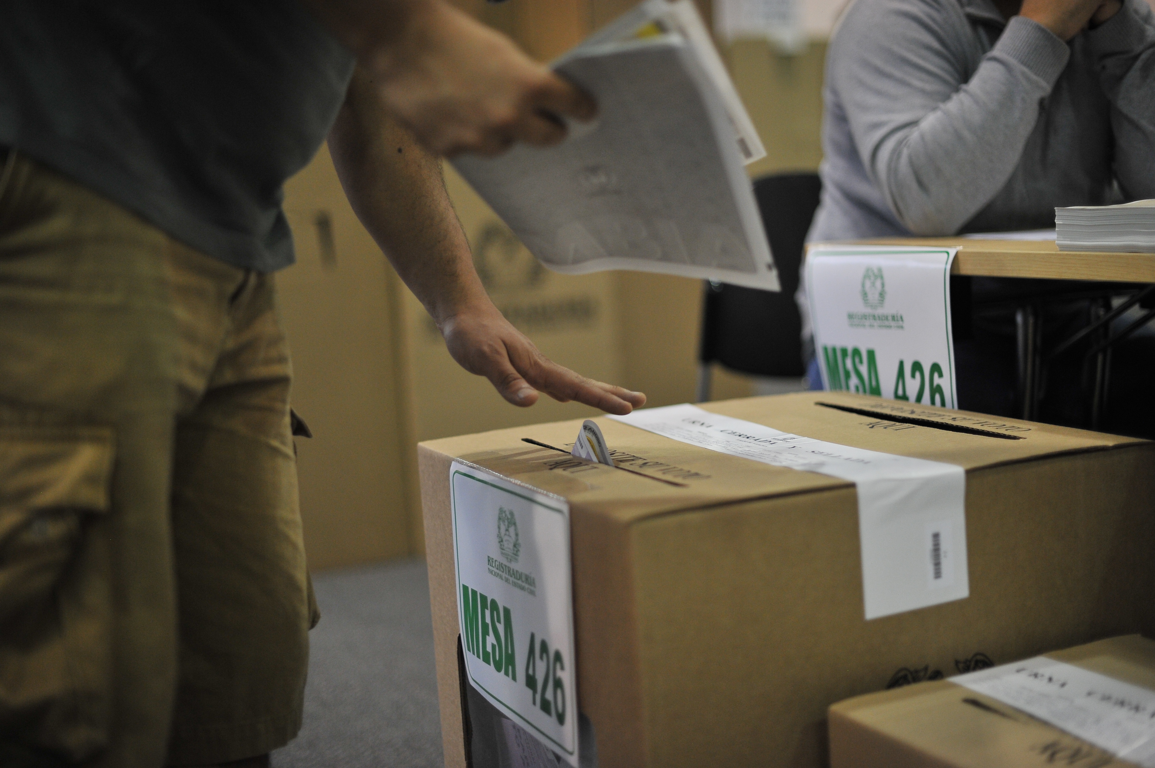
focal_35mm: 50
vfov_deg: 27.0
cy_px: 384
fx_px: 1603
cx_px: 578
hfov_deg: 39.6
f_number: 1.6
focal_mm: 50
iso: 1600
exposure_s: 1/800
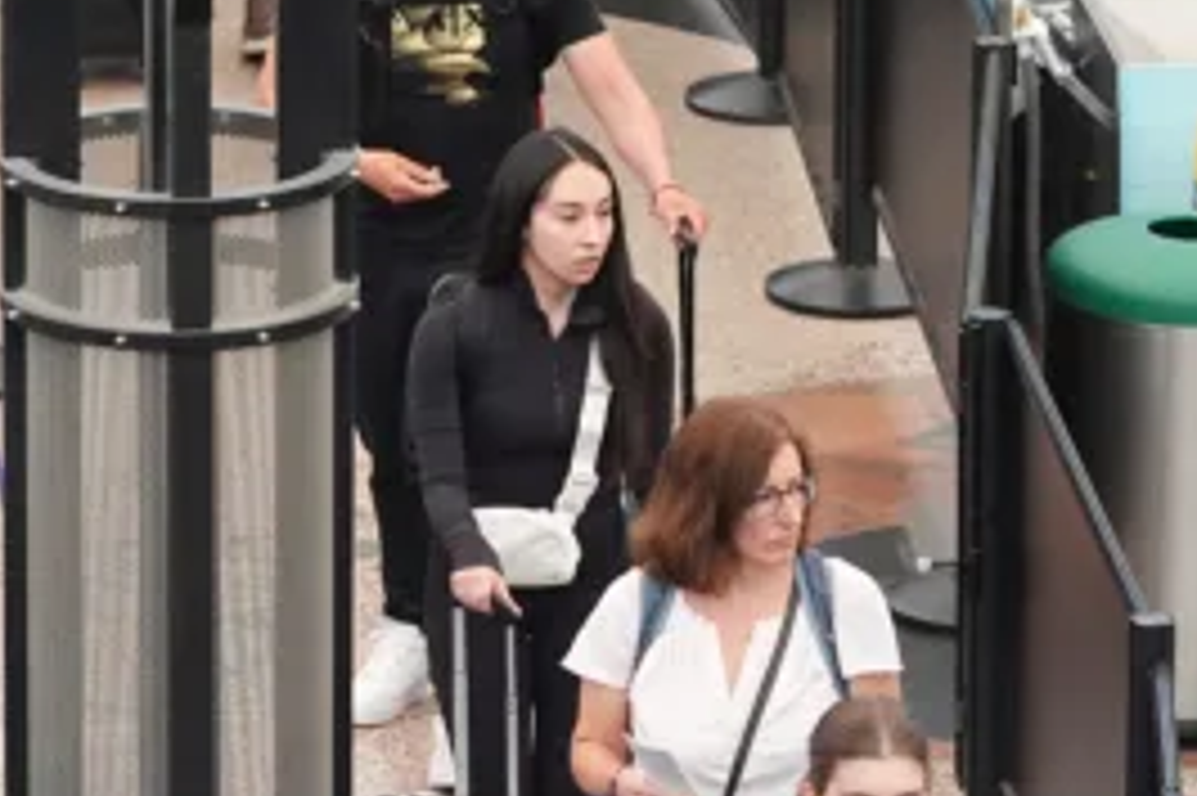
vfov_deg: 3.2
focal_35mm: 423
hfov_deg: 4.9
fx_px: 14056
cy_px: 621
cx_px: -297
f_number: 5
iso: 2500
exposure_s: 1/500
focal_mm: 150
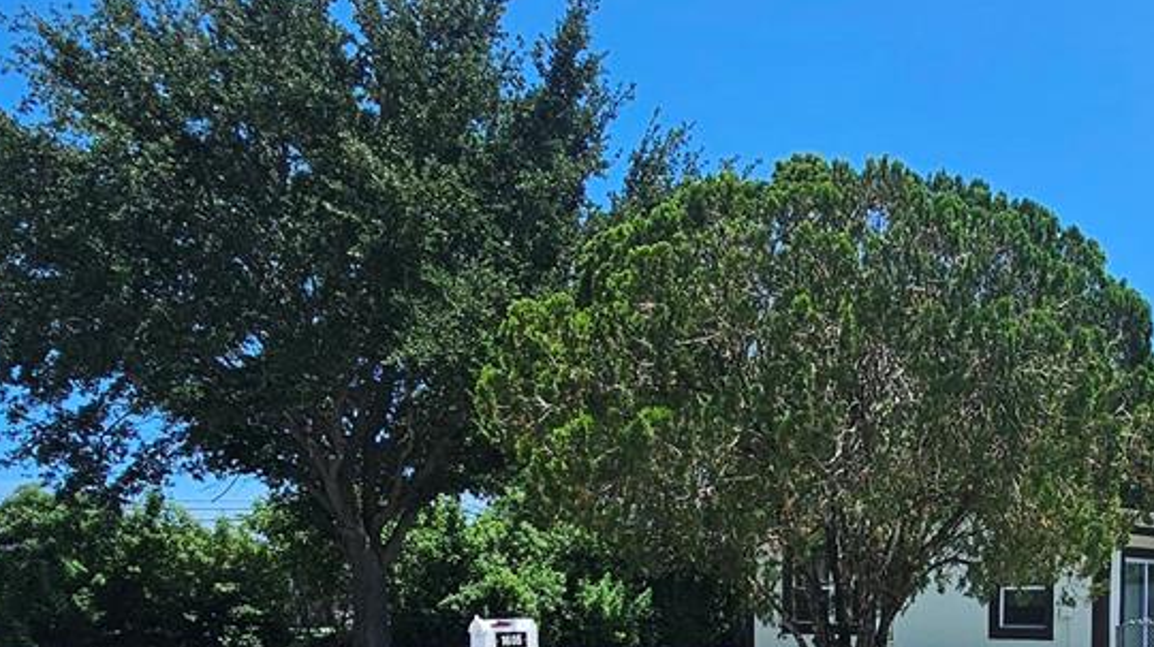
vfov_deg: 27.1
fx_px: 1284
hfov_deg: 45.8
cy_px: 613
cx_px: 927
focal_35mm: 42
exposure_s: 1/3160
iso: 50
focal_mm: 2.2
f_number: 2.2
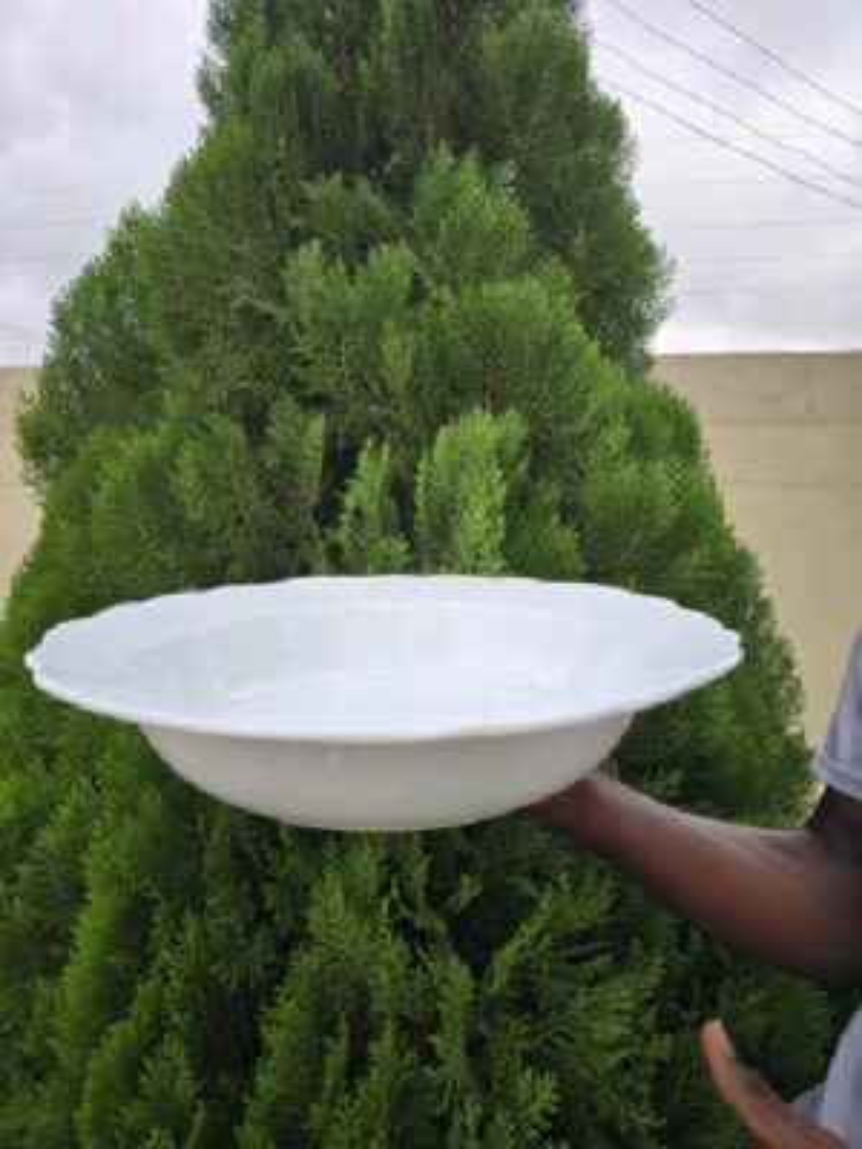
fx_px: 764
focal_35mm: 23
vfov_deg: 73.9
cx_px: 431
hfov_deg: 58.9
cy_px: 574
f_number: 1.7
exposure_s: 1/182
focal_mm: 6.3
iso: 40
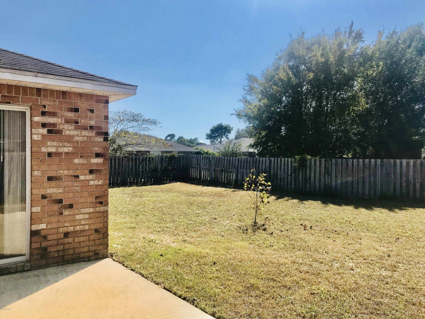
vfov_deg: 49.7
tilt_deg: +0.4
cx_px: 212
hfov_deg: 63.4
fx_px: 344
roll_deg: +0.4
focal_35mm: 28
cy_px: 160
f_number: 1.8
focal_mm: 3.99
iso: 20
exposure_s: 1/4566
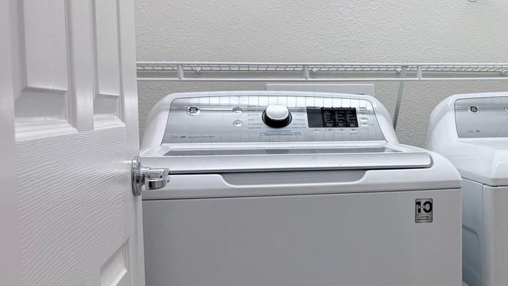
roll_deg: +0.7
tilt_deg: -4.5
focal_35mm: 55
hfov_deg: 35.1
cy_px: 164
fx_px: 741
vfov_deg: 21.8
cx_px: 480
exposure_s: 1/120
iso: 100
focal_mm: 6.76
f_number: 1.78
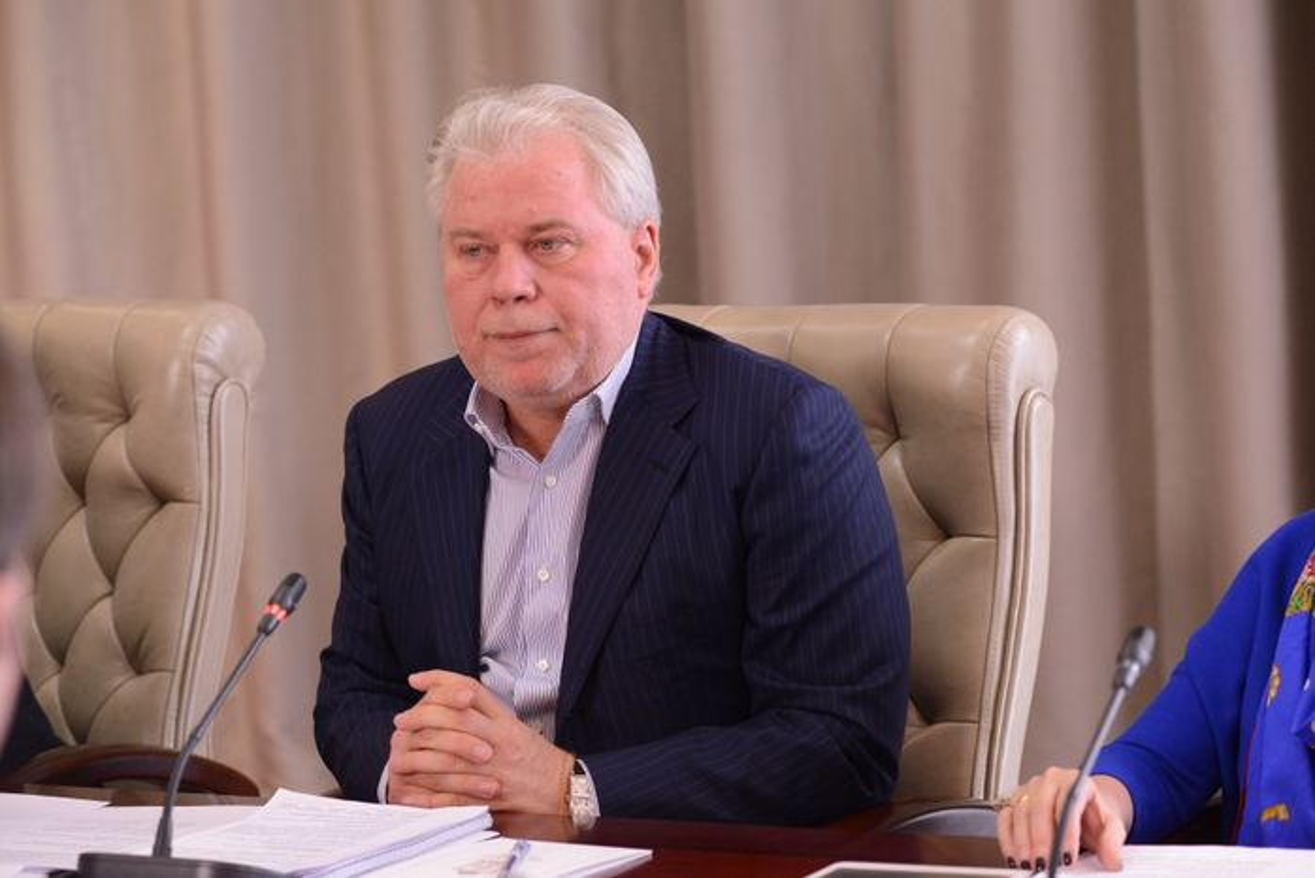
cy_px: 439
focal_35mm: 112
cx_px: 658
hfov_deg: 18.3
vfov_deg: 12.2
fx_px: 4093
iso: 3200
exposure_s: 1/200
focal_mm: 112
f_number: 5.6
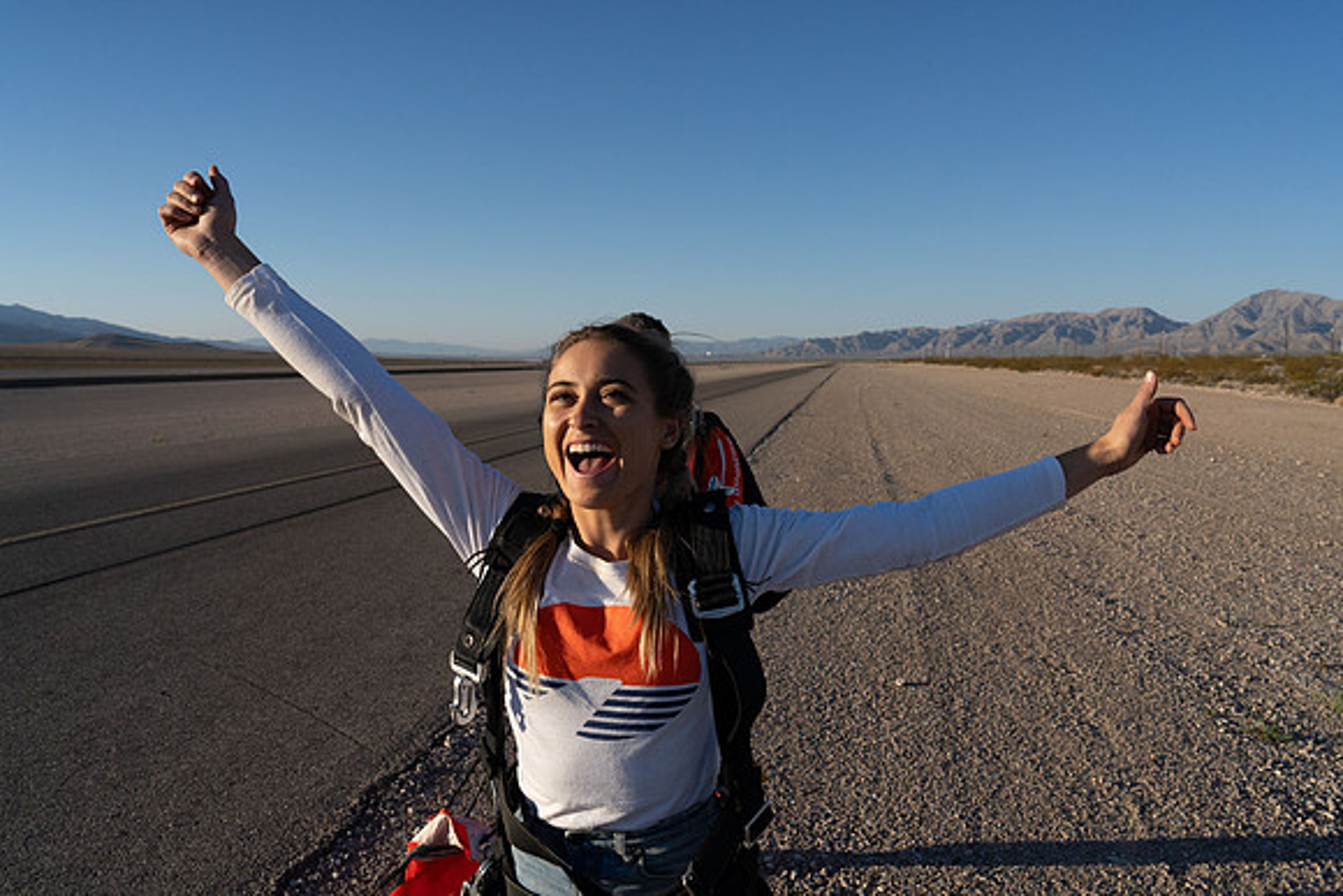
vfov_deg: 53.2
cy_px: 448
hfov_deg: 73.7
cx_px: 672
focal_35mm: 24
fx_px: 896
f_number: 9
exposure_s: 1/2000
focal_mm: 24
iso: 800
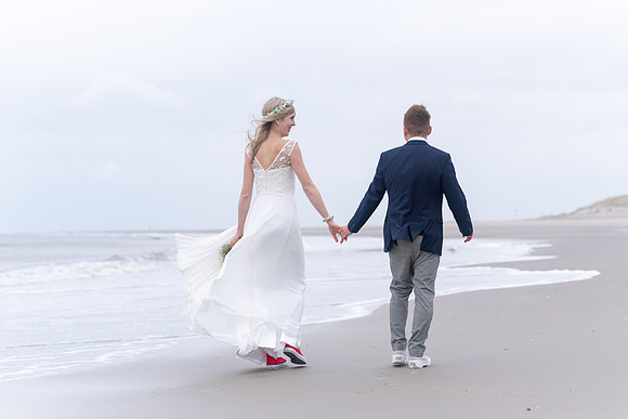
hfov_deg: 23.7
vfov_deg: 16.0
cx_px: 314
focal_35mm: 86
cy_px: 210
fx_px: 1494
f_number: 3.5
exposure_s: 1/3200
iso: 320
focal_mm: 85
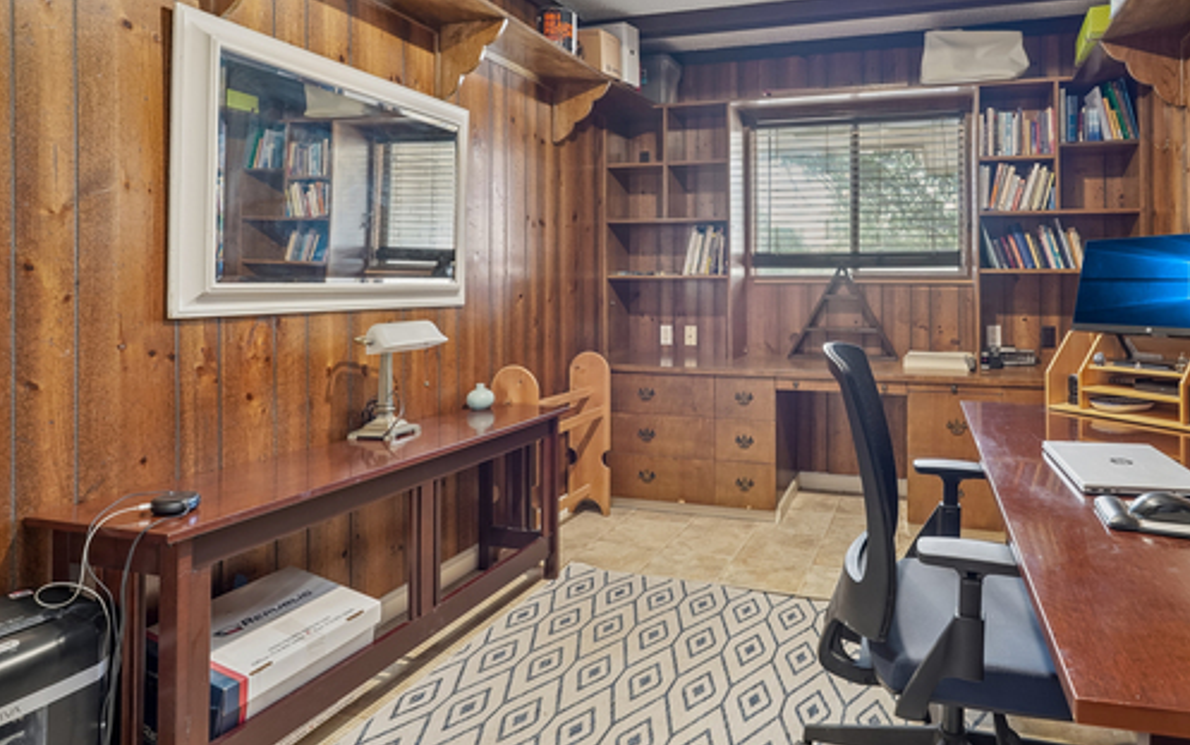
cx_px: 759
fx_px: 703
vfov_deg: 55.2
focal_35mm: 22
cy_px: 279
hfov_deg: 78.7
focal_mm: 16.5
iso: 400
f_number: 8
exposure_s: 1/2.5
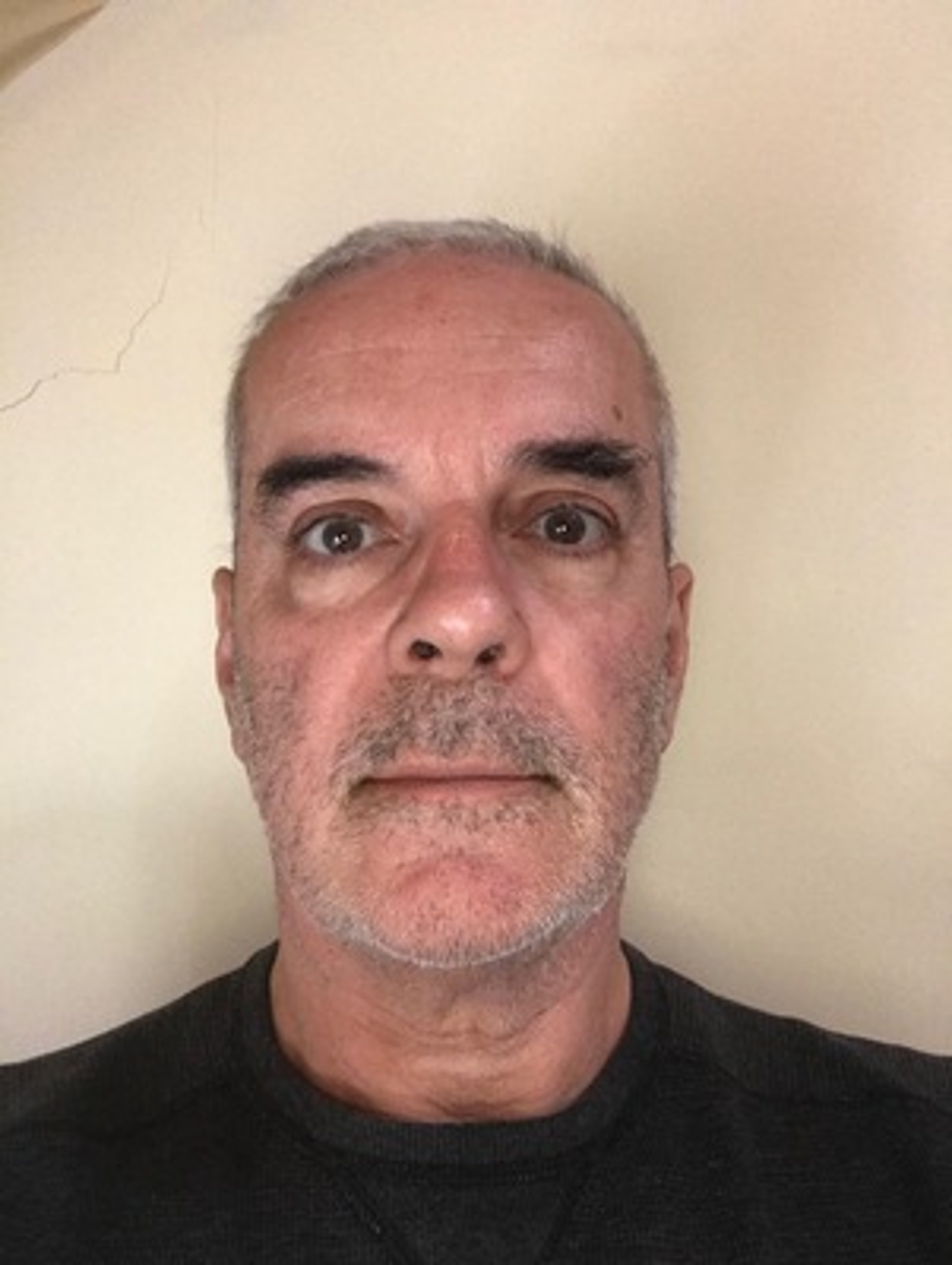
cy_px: 632
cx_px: 476
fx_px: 1171
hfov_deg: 44.2
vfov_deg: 56.8
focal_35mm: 32
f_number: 2.2
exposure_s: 1/25
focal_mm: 2.87
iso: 160
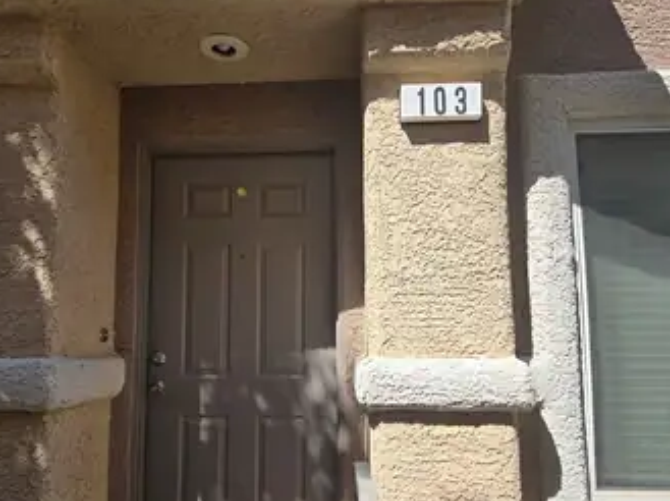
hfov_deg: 63.5
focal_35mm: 28
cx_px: 328
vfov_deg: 49.5
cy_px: 281
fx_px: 541
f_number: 1.8
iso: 25
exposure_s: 1/1276
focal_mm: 5.4
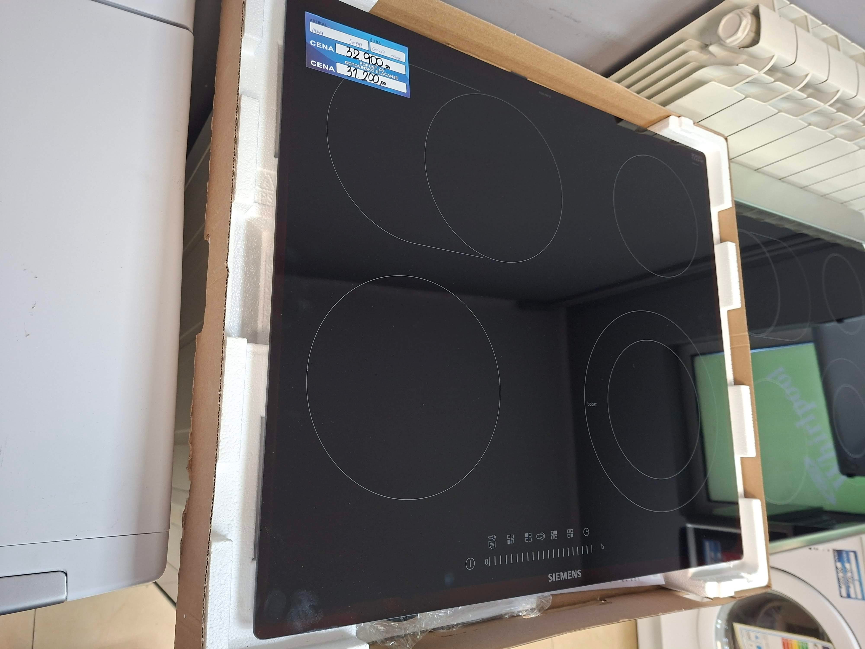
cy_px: 324
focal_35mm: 23
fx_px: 575
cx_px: 432
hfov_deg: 73.9
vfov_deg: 58.9
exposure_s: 1/50
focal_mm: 5.54
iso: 320
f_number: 1.8
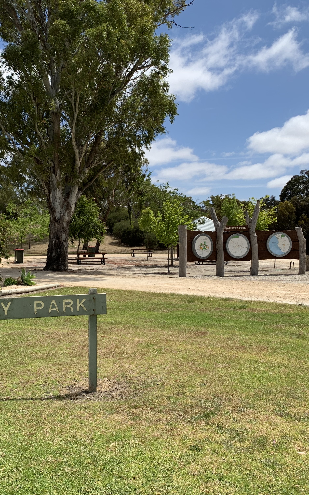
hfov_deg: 33.9
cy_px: 247
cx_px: 85
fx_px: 499
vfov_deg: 52.7
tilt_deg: -2.1
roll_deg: +0.2
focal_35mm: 37
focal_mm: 4.25
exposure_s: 1/2545
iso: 25
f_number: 1.8
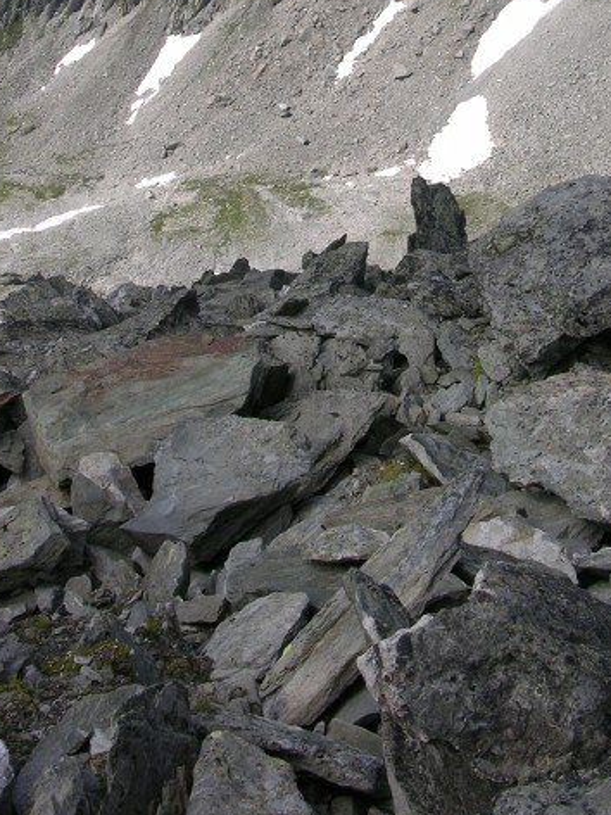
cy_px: 167
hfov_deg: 25.6
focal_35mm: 57
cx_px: 333
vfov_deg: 32.9
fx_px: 1341
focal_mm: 8.9
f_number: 6.3
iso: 50
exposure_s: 1/236
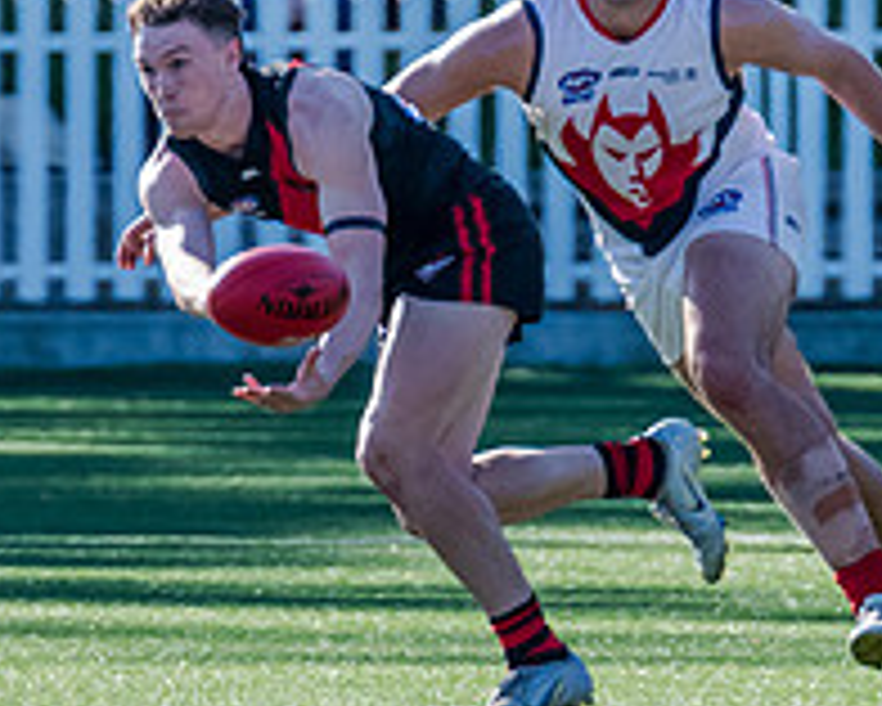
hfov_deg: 1.0
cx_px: 216
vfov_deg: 0.8
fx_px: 48394
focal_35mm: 1853
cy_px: 344
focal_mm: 420
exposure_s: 1/1600
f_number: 6.3
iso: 800
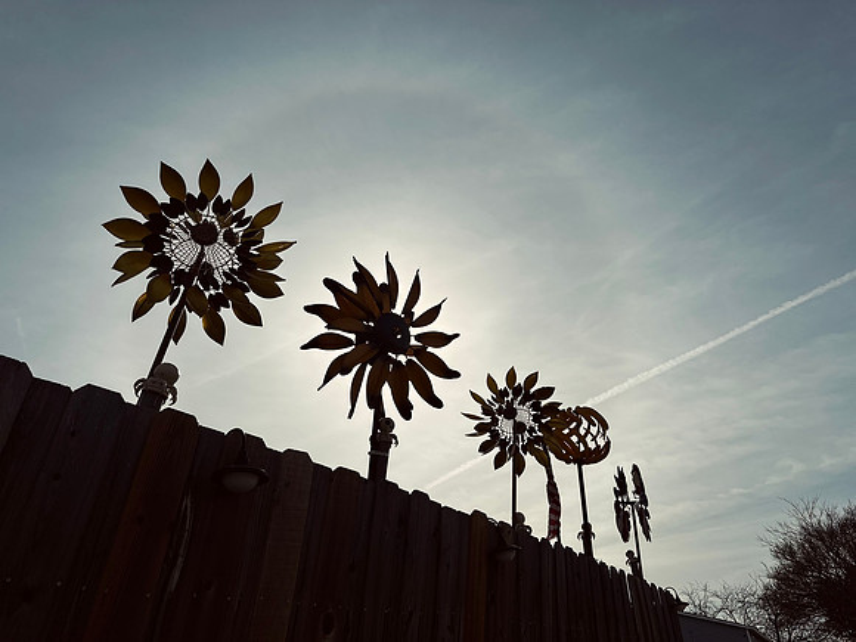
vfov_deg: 56.8
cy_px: 321
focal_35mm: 24
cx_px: 428
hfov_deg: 71.6
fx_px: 593
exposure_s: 1/29412
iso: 64
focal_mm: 6.86
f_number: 1.78
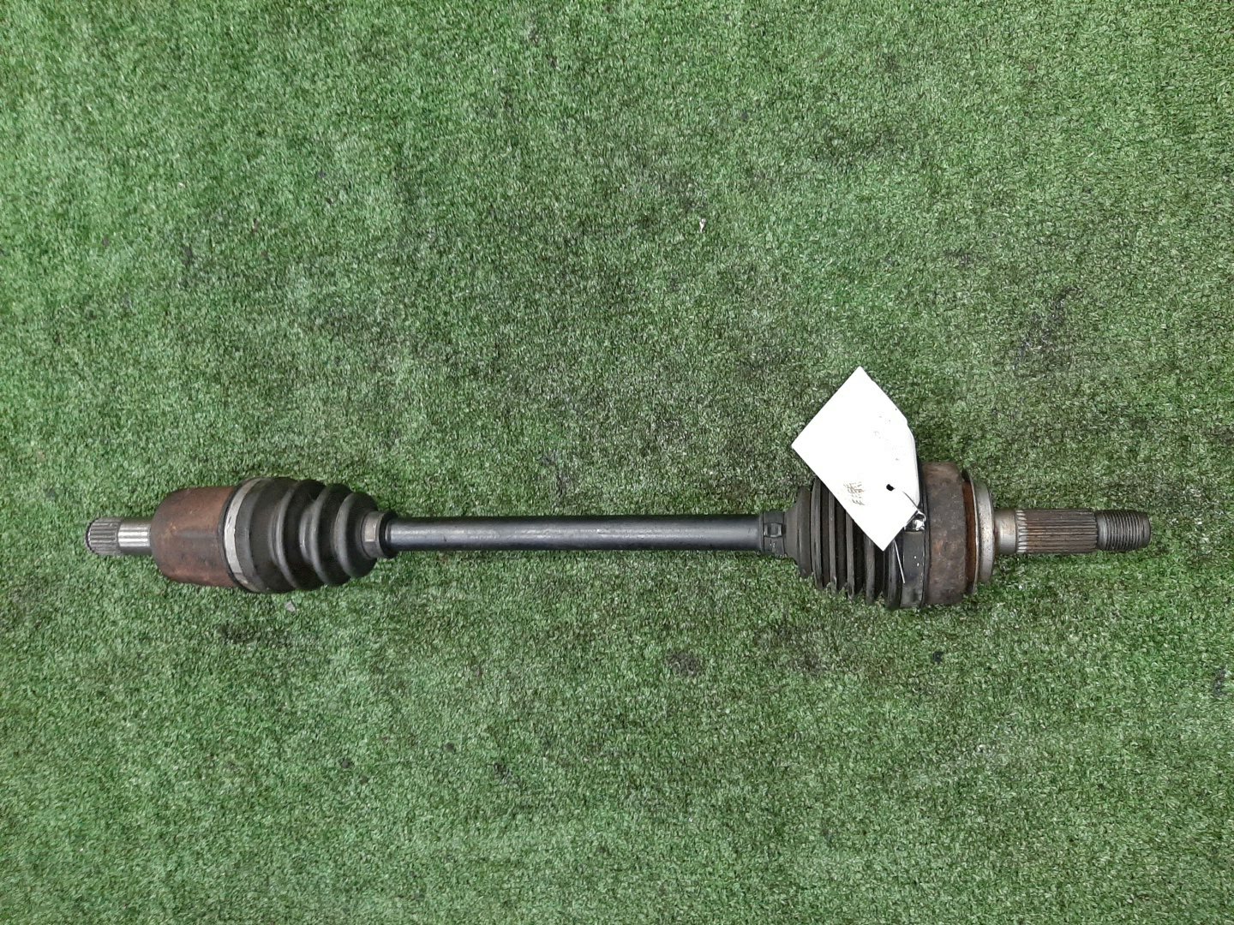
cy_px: 462
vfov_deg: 53.1
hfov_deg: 67.3
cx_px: 617
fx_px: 927
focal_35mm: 26
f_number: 1.7
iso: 211
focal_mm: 3.93
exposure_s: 1/33
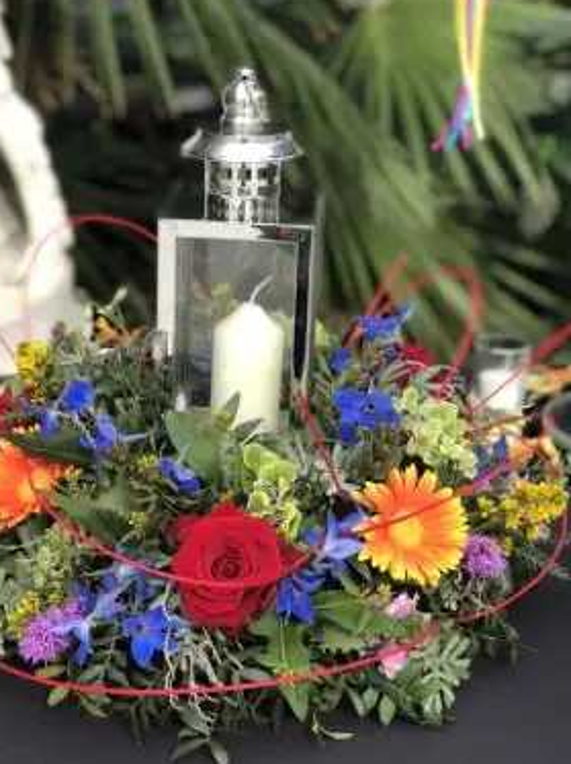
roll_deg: +0.7
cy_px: 447
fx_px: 1476
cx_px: 252
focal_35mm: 67
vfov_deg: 28.9
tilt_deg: -22.3
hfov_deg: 21.9
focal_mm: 6
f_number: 2.4
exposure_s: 1/90
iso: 16
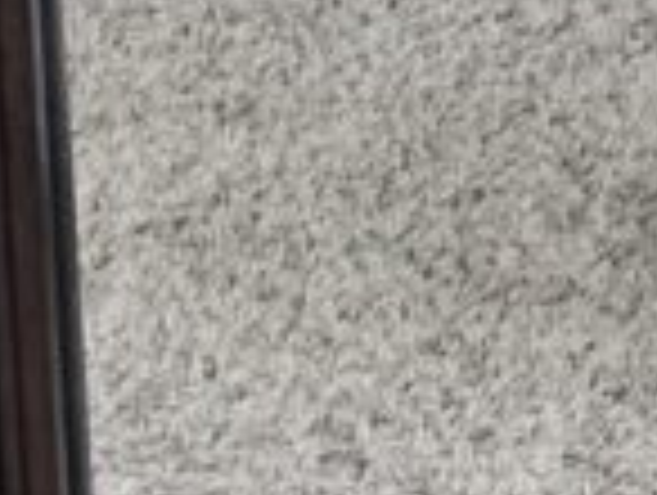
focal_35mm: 336
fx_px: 6388
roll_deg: -0.2
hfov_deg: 5.7
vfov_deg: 4.1
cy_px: -1494
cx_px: 1422
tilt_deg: -18.3
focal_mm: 6.86
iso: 80
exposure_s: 1/101
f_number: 1.78
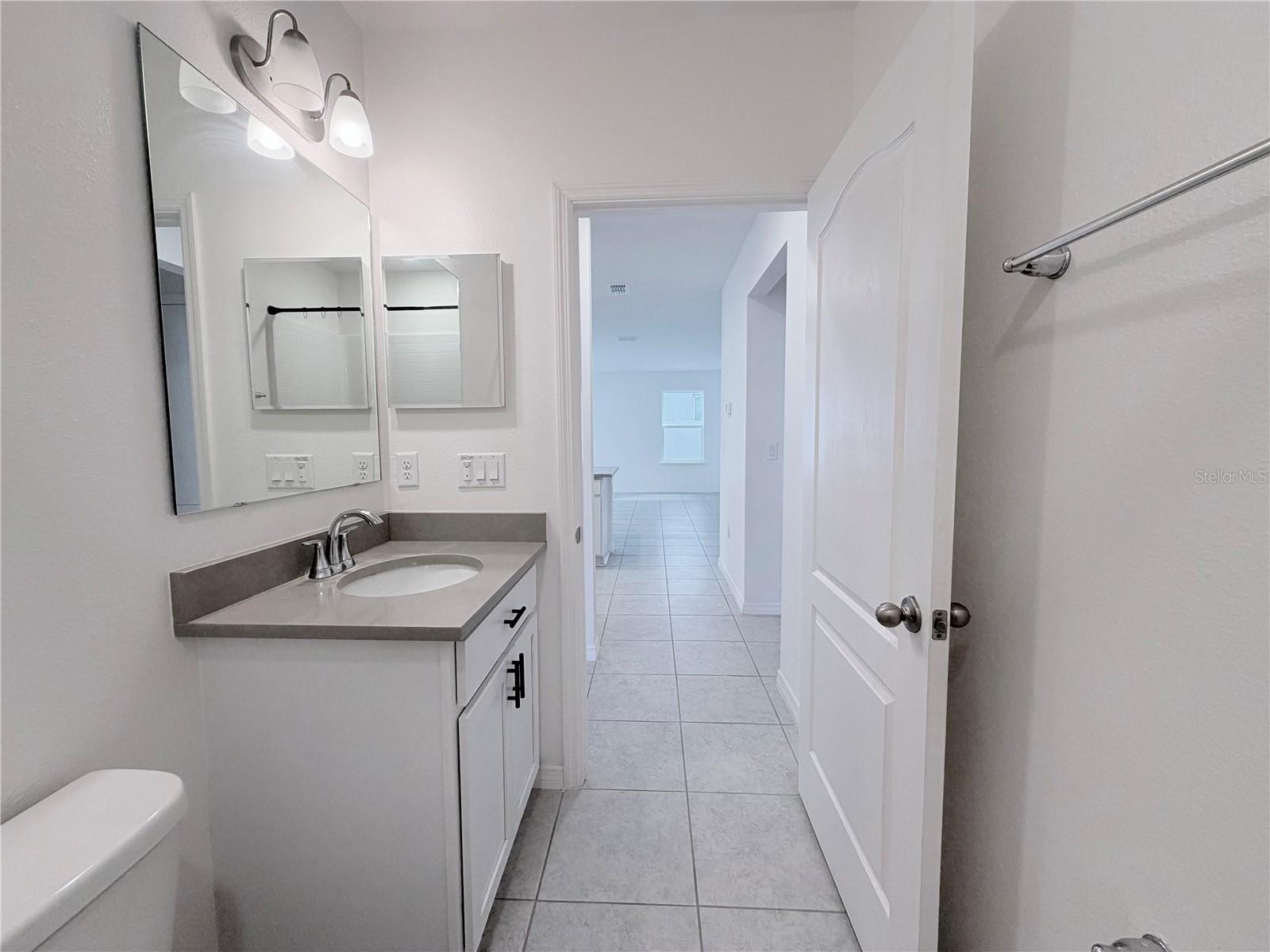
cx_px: 635
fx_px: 514
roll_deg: +0.7
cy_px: 476
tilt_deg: -5.0
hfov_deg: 102.1
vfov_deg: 85.7
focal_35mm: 14
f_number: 2.2
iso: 160
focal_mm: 2.22
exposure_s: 1/120
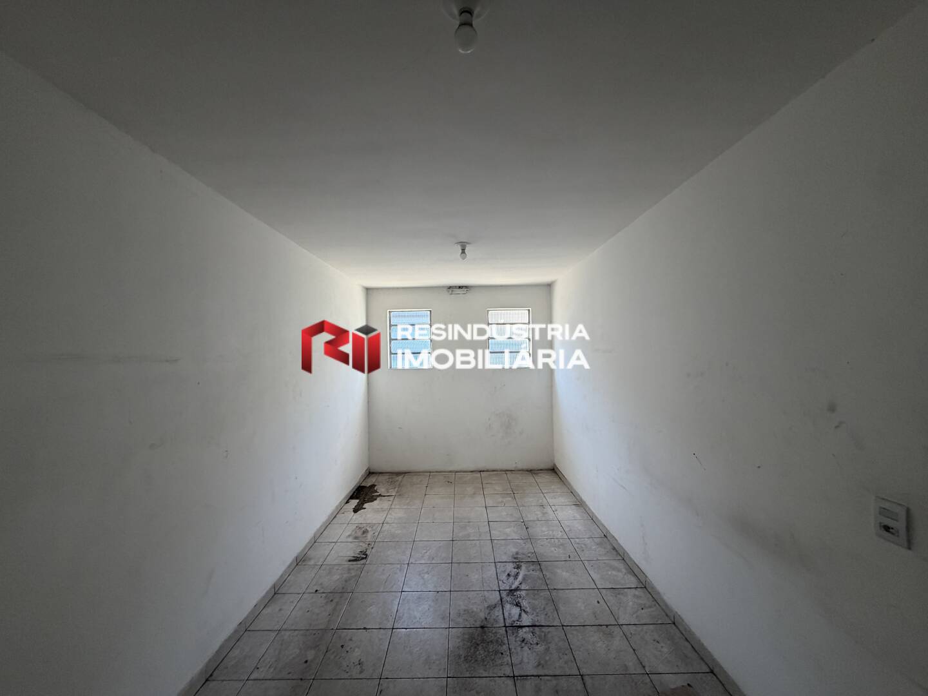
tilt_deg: +0.5
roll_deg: +1.1
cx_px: 464
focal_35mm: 14
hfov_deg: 102.1
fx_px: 375
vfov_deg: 85.7
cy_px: 348
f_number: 2.2
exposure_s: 1/121
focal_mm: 2.22
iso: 160
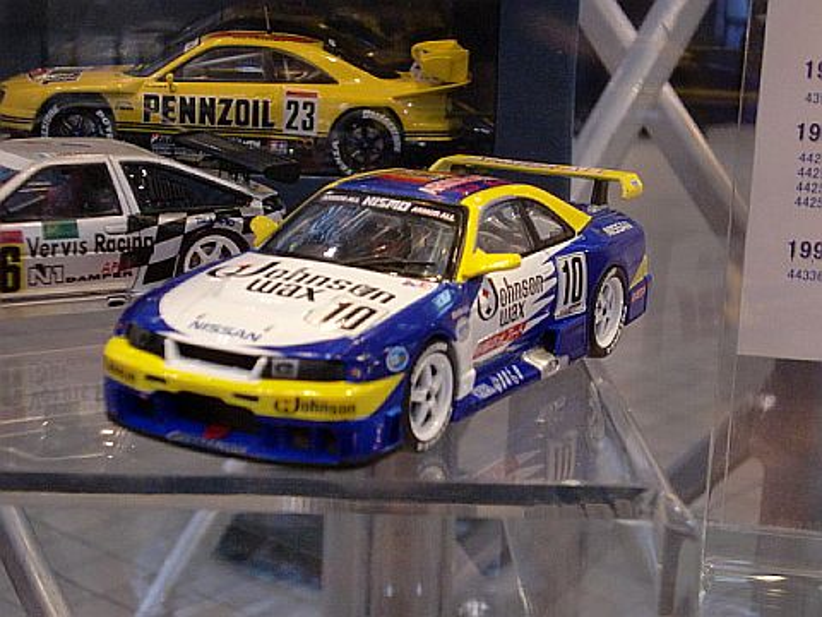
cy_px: 308
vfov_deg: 21.9
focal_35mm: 67
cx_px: 411
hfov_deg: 29.0
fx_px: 1591
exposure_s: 1/60
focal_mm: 11.16
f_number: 4.3
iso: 320
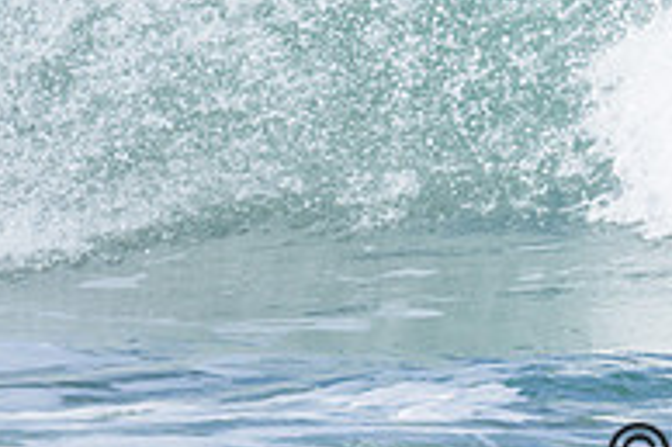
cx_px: 876
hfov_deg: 0.9
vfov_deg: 0.6
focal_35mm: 2395
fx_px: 44668
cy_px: -120
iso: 450
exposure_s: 1/2500
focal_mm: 800
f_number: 6.3
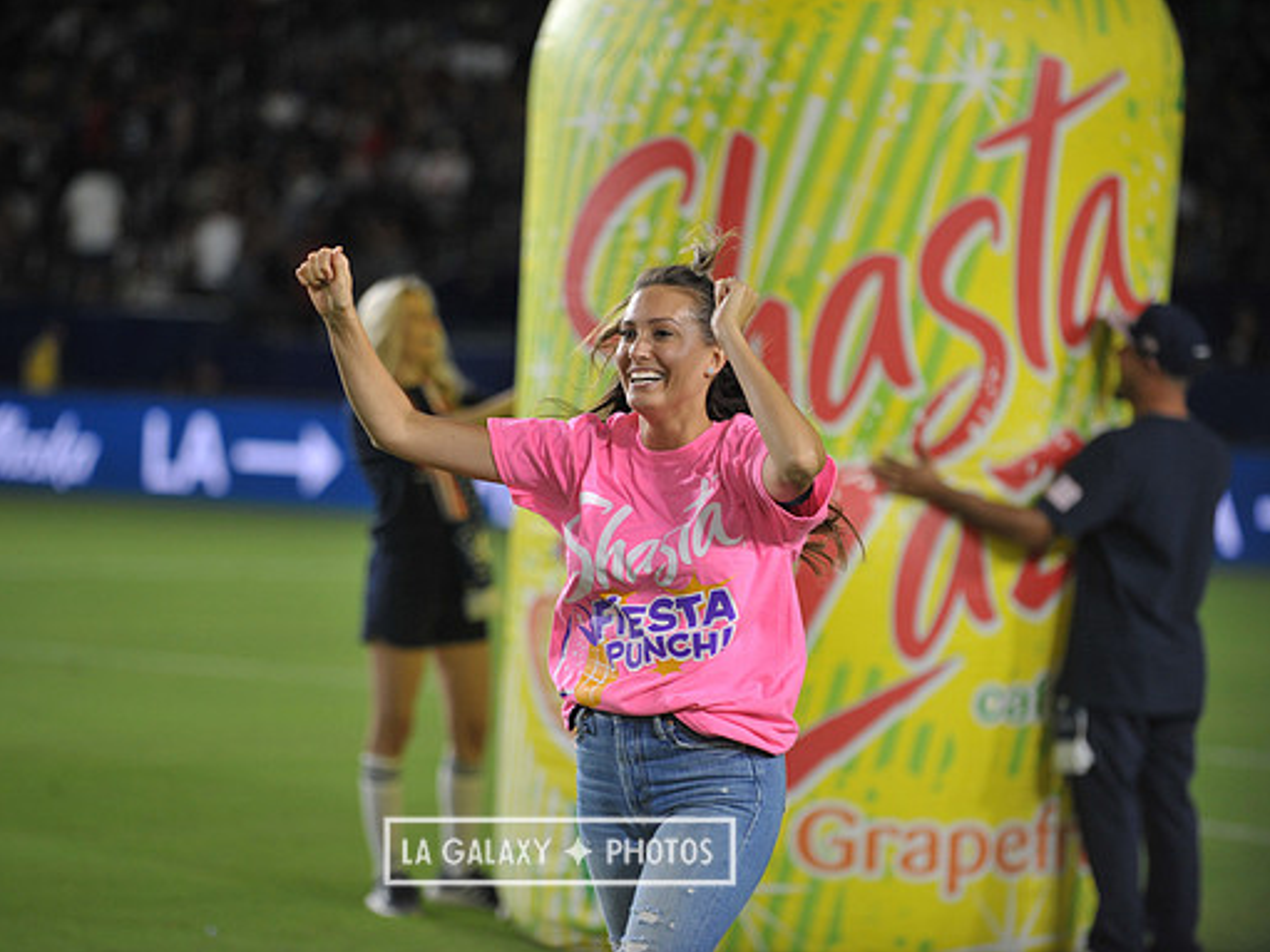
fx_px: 6199
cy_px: 477
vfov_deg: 8.8
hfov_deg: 11.7
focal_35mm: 169
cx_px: 559
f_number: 2.8
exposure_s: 1/1000
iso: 1250
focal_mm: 155
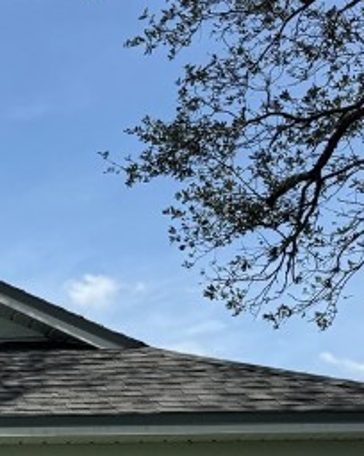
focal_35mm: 94
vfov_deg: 19.4
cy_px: 520
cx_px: -293
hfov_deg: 14.4
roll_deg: -0.2
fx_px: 1266
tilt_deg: +6.4
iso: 80
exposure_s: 1/5348
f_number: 1.78
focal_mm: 6.76
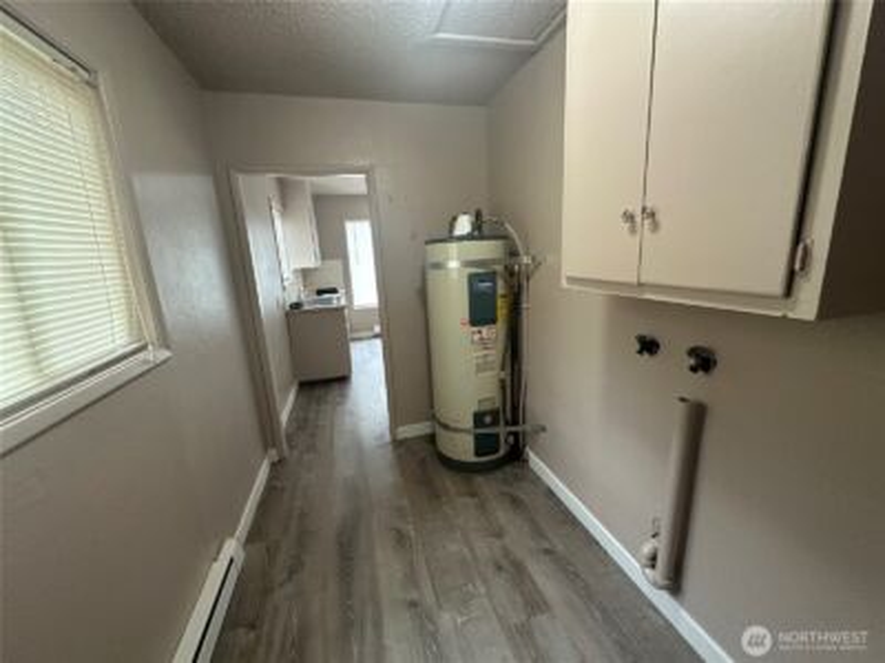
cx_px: 442
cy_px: 332
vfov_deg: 85.7
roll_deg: +3.3
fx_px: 358
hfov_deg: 102.1
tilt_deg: -9.0
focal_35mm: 14
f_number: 2.2
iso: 400
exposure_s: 1/60
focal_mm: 2.22
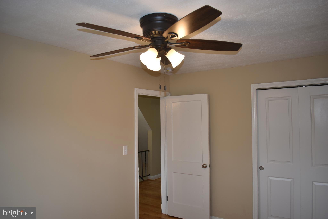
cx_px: 164
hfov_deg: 67.4
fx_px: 246
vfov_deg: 47.9
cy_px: 110
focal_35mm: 27
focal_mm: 18
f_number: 3.5
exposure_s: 1/100
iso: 100
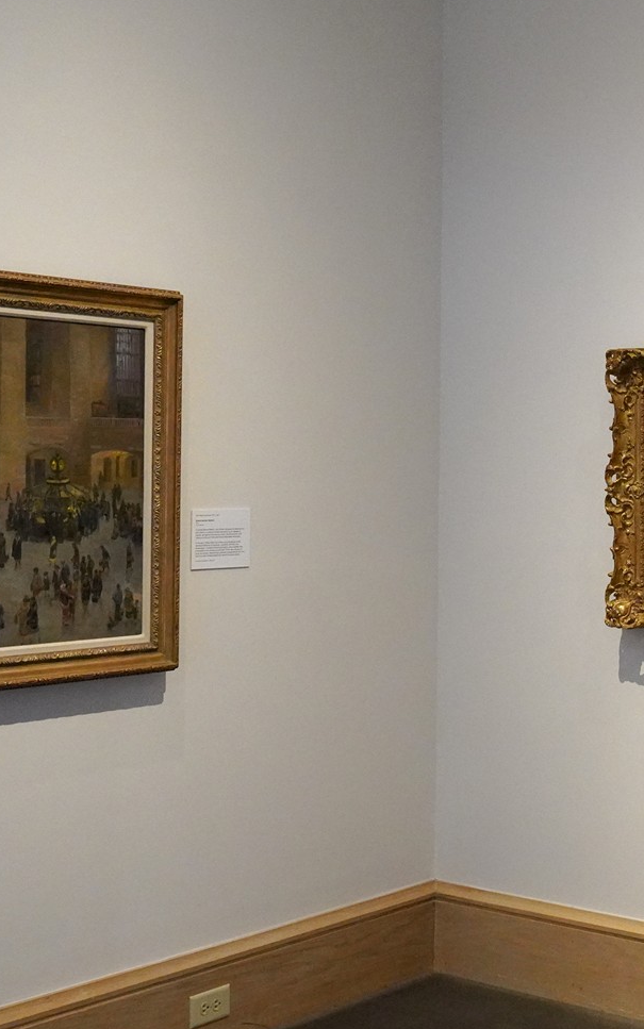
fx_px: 1656
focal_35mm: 59
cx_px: 729
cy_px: 524
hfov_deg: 20.8
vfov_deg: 34.5
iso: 8000
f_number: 5.6
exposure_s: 1/100
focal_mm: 28
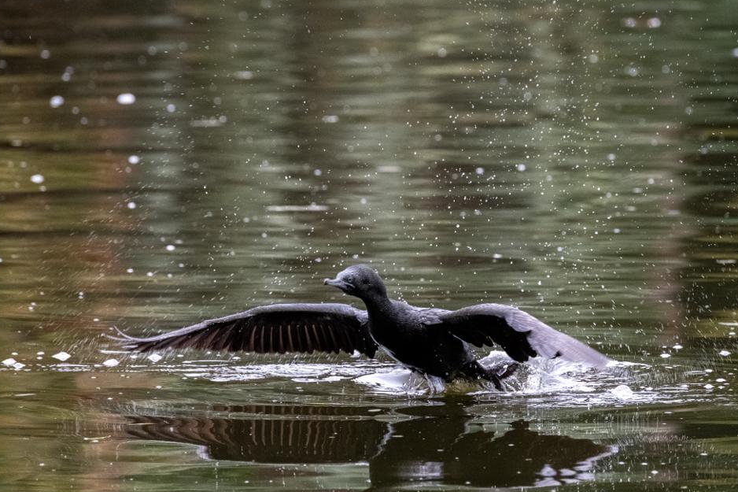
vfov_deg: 2.2
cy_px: 247
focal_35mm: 614
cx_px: 371
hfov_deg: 3.4
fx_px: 12584
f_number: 8
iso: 8000
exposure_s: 1/1000
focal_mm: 400
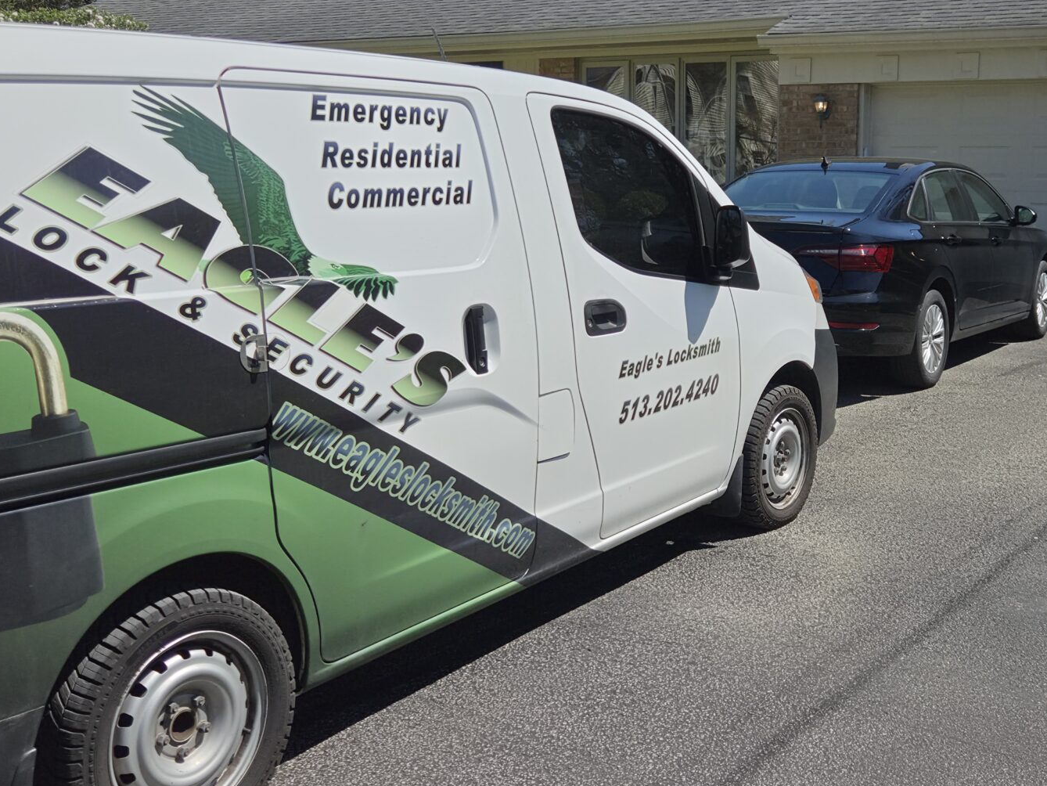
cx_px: 707
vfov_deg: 32.9
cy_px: 369
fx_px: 1331
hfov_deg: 42.3
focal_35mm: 44
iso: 50
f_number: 1.8
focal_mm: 5.4
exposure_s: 1/8148
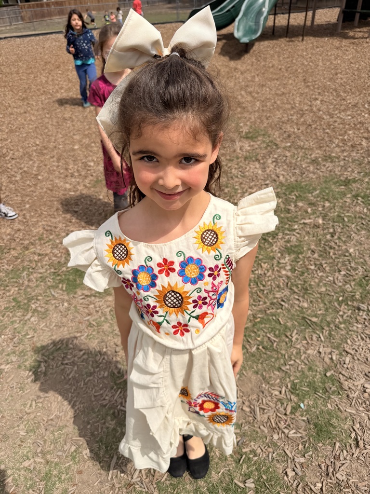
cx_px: 185
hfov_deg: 56.8
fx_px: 342
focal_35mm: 24
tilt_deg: -37.0
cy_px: 247
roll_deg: +2.6
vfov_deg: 71.6
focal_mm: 6.76
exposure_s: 1/10309
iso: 80
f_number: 1.78
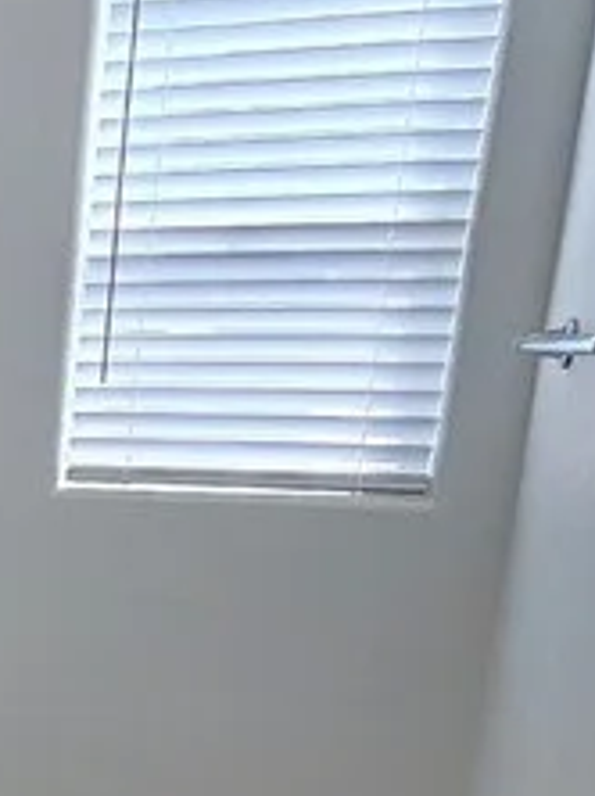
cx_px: -398
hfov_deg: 19.7
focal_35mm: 60
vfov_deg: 30.5
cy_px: 749
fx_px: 1378
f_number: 2.2
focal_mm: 2.2
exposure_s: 1/120
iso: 160
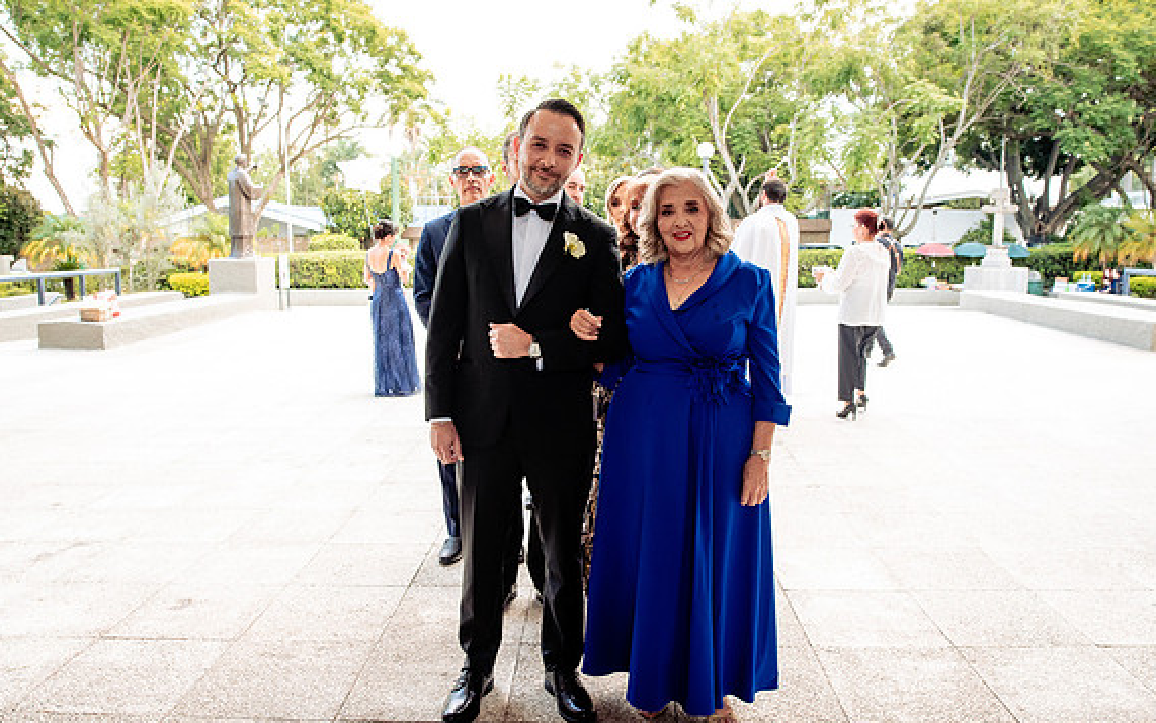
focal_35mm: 27
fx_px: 851
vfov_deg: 46.0
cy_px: 362
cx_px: 581
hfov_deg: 68.4
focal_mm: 24
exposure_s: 1/200
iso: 800
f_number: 5
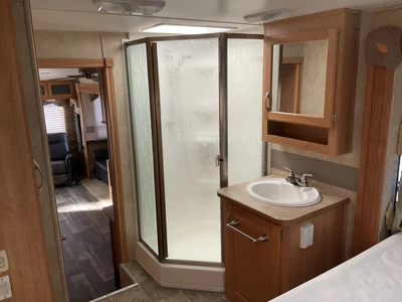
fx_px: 337
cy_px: 151
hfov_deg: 61.7
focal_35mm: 29
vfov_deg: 48.2
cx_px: 201
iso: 64
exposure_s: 1/75
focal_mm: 3
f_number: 1.8
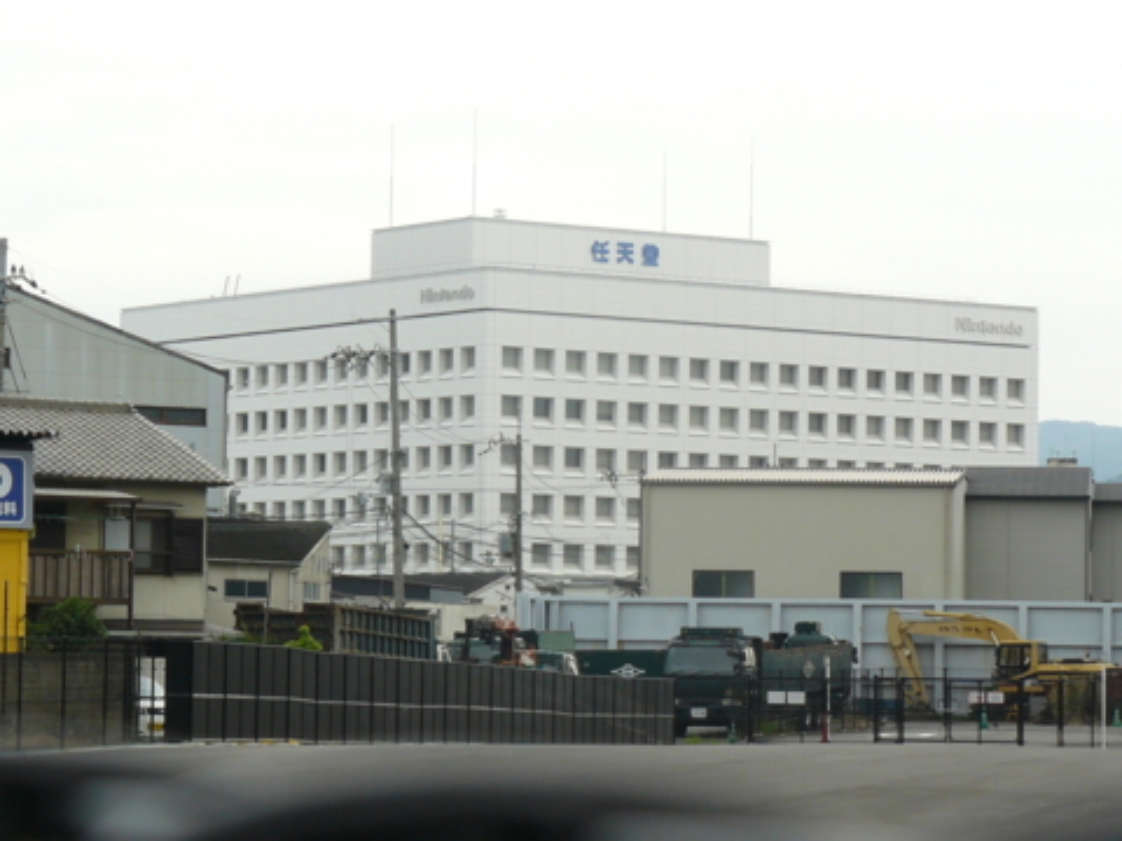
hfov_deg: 14.1
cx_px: 561
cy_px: 420
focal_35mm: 140
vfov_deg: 10.6
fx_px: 4538
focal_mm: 15.5
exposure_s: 1/250
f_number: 5
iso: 100
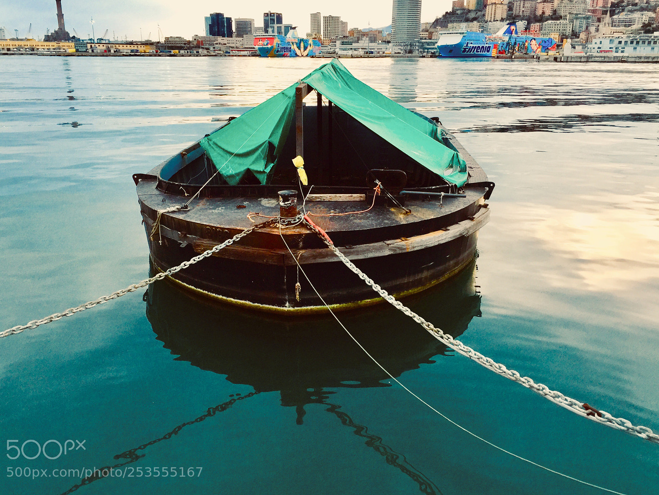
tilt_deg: -17.3
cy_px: 250
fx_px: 571
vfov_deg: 46.8
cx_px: 321
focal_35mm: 30
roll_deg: -0.7
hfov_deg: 60.0
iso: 50
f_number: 2.2
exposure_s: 1/33
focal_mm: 4.15
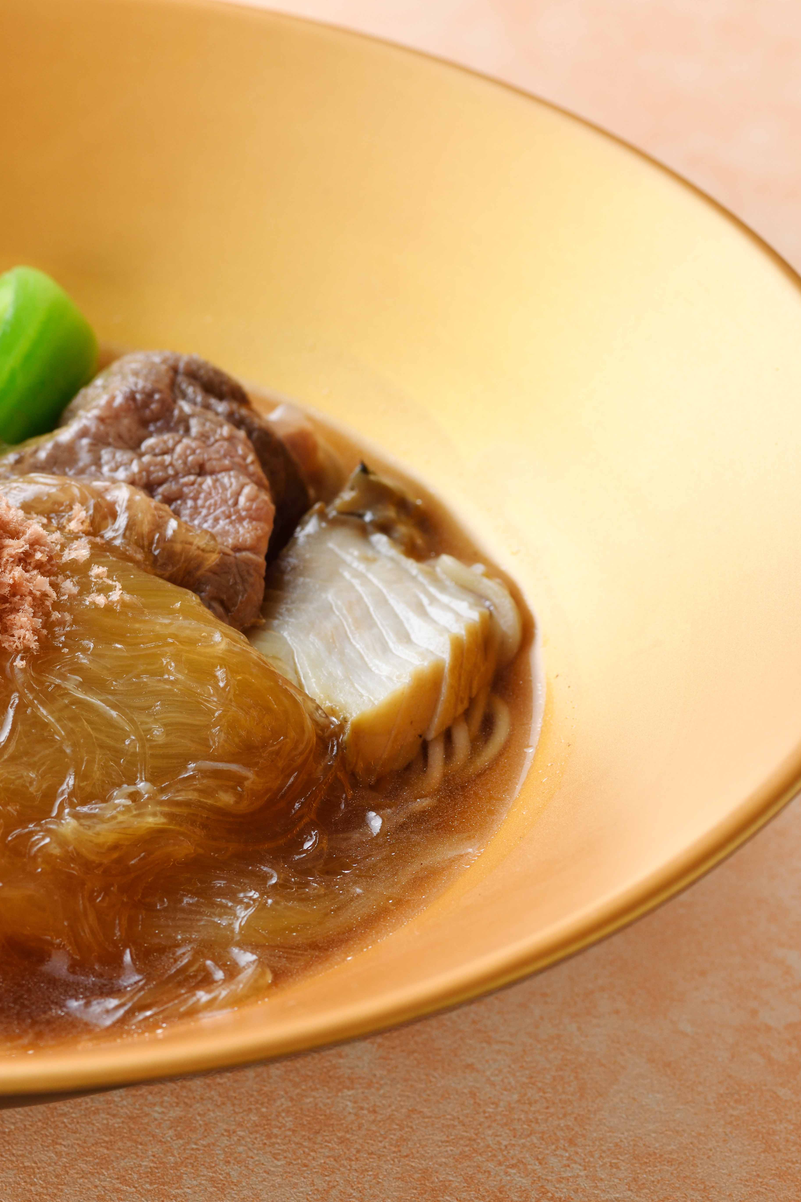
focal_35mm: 158
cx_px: -66
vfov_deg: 13.0
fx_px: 5273
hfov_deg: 8.6
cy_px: 602
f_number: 11
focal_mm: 105
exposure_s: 1/125
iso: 250
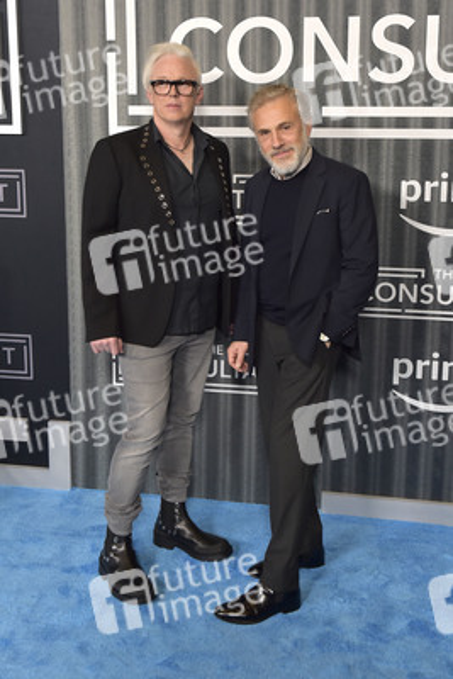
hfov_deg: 37.9
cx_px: 226
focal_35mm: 35
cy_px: 340
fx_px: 660
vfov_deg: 54.4
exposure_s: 1/250
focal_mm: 35
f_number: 6.3
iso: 2500
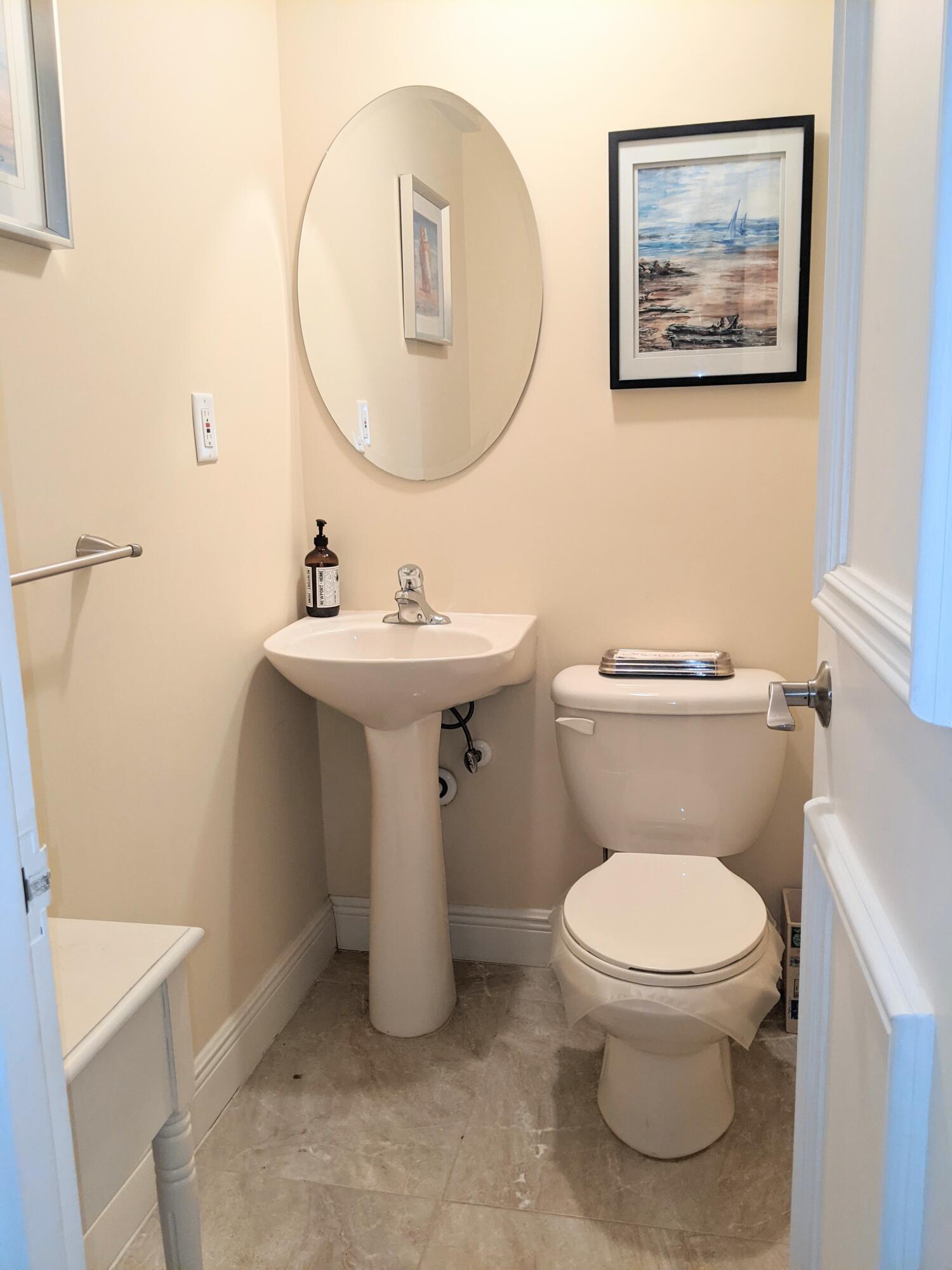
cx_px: 476
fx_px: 990
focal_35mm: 27
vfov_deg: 65.3
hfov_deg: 51.4
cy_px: 635
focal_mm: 4.44
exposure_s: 1/40
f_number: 1.8
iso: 147
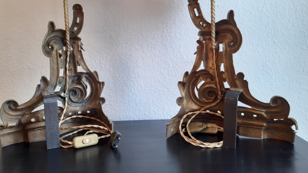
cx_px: 148
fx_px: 253
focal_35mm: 31
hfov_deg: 62.6
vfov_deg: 37.7
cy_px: 74
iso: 40
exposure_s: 1/50
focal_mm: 3.92
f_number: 1.7
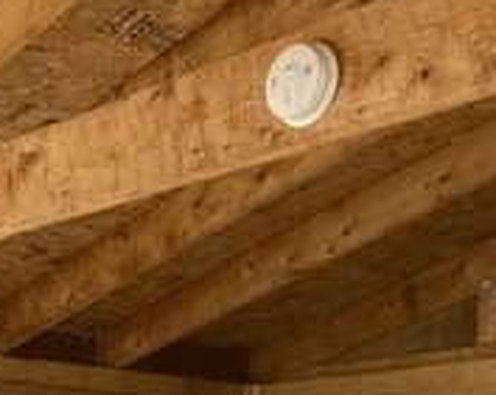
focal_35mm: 92
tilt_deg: -5.6
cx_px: 3
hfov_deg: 20.2
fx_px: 1348
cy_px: 639
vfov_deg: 15.1
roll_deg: -0.1
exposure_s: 1/121
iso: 64
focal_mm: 4.25
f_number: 1.8
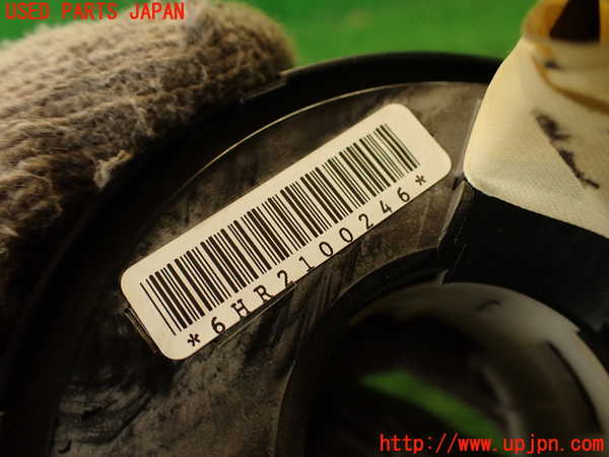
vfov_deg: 46.8
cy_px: 228
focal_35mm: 30
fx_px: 528
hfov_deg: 60.0
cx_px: 304
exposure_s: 1/40
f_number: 2.3
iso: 200
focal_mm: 5.4
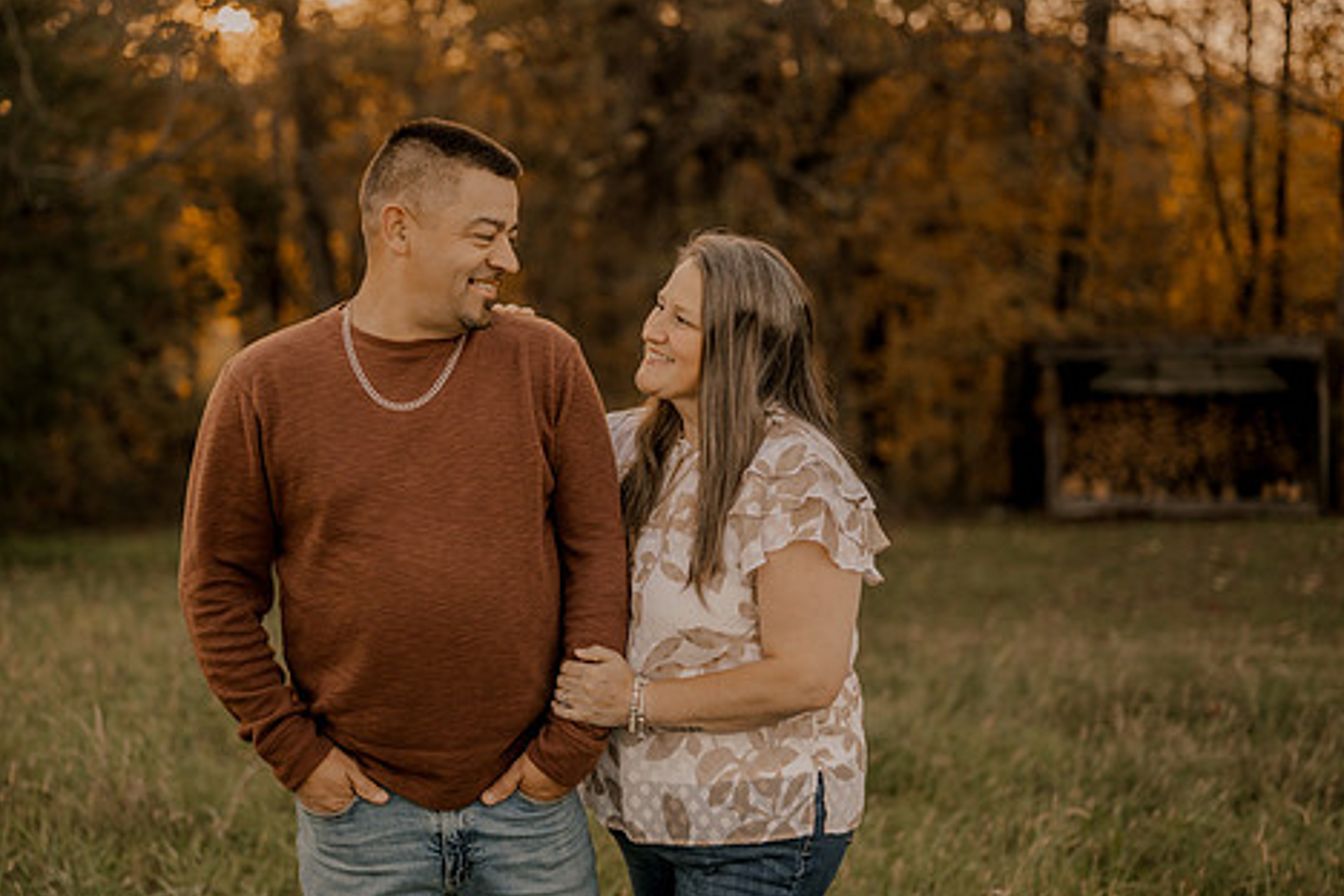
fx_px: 2314
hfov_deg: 32.3
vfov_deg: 21.9
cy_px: 484
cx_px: 571
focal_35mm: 62
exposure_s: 1/500
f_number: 1.8
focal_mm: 50
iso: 250
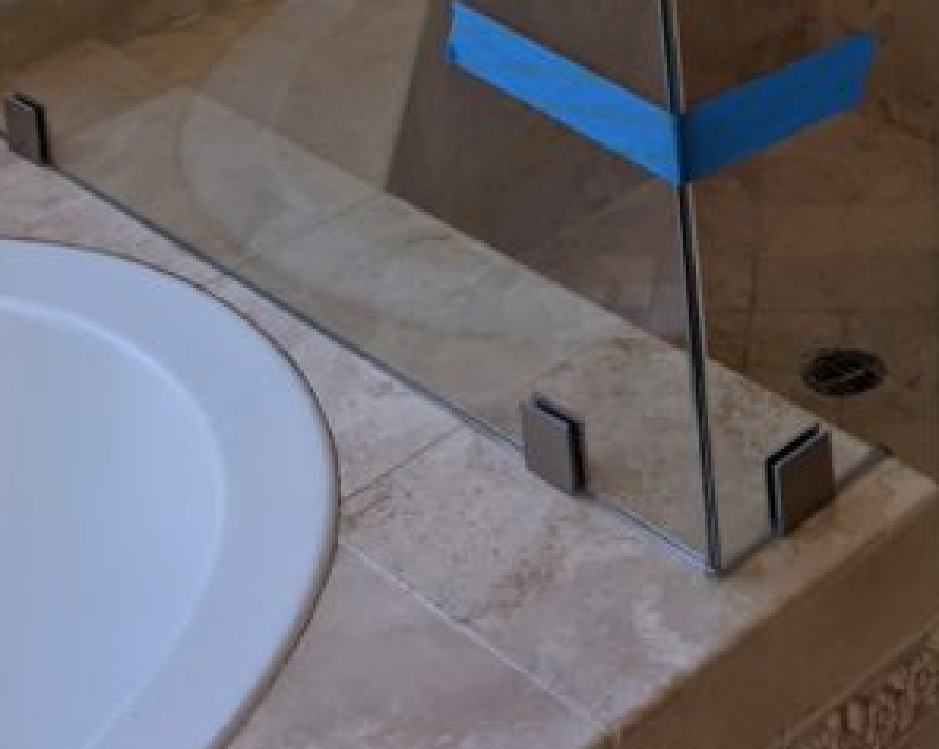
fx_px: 2526
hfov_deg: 20.9
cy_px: -746
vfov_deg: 14.2
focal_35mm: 91
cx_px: 718
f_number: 1.73
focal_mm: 4.38
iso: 62
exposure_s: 1/132
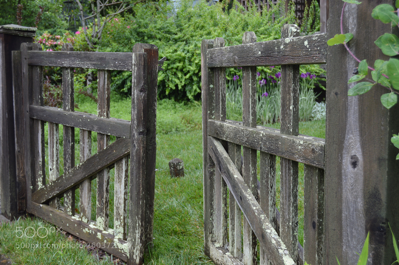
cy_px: 132
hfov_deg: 41.1
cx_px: 200
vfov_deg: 28.0
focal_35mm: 48
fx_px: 532
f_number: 5.6
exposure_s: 1/125
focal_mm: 32
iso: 220
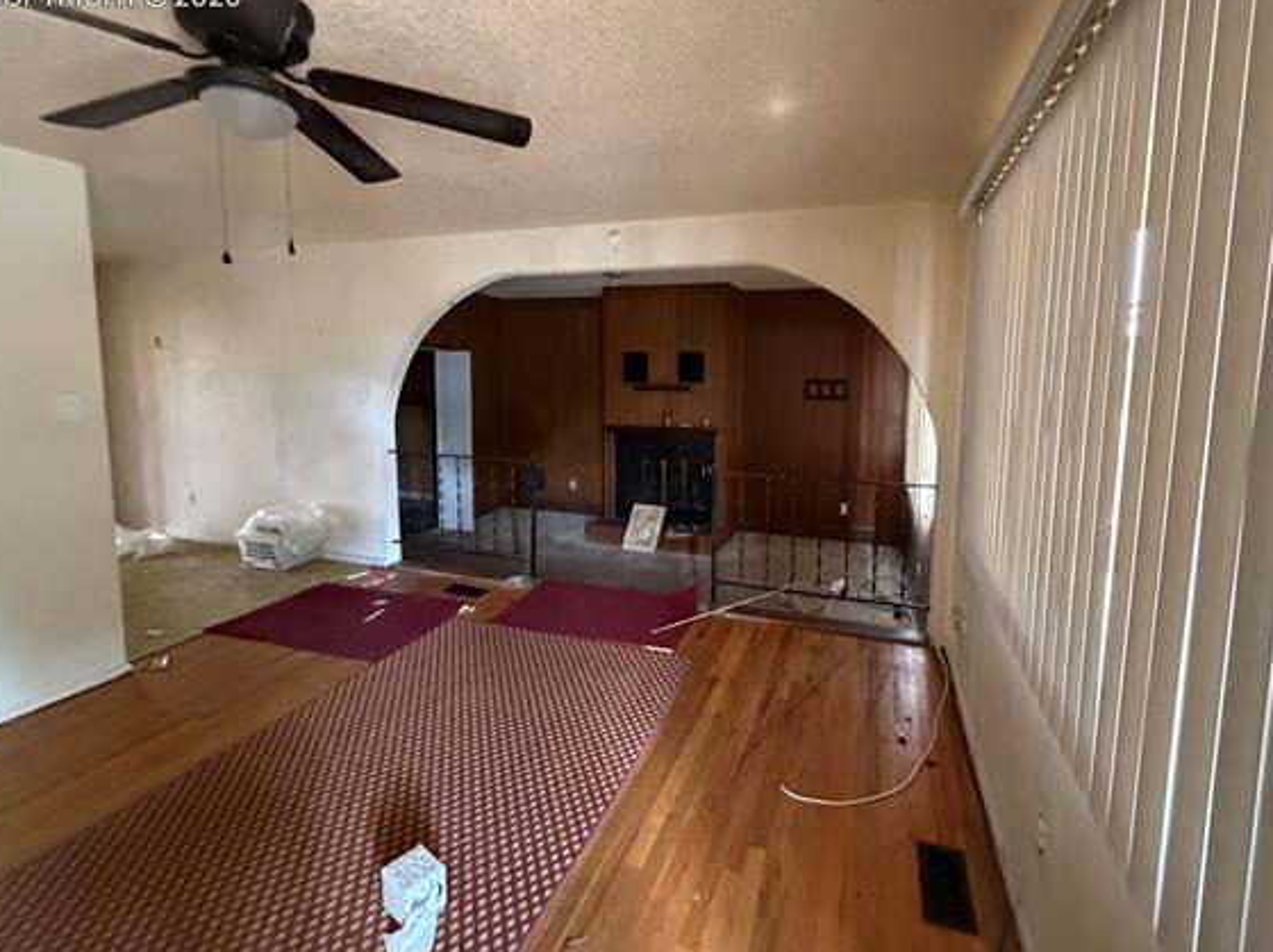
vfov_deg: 77.8
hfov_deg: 94.3
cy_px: 426
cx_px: 693
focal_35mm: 16
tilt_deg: -6.5
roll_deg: +1.2
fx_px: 588
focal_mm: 2.22
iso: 1000
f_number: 2.2
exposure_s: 1/60
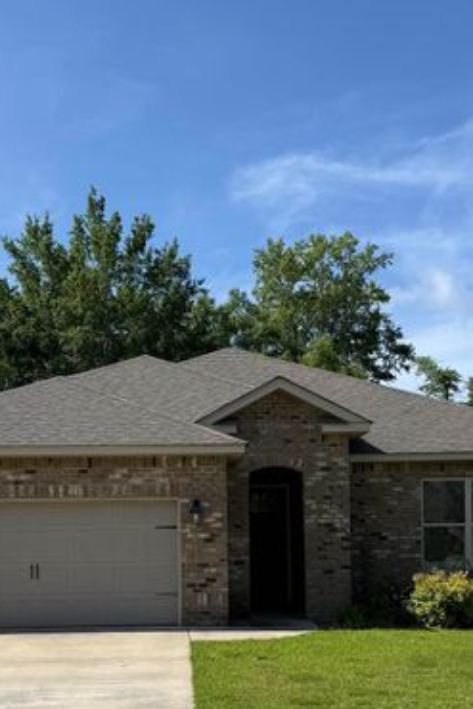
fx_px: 886
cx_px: 220
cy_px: 528
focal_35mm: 45
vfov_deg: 42.3
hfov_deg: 29.9
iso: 80
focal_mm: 6.76
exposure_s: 1/5319
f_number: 1.78
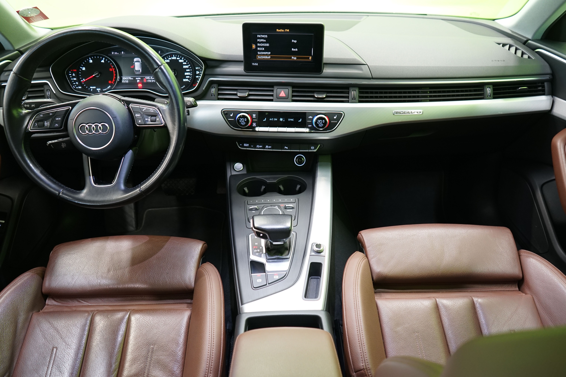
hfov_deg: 65.5
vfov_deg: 46.4
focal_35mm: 28
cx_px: 283
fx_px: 440
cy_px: 188
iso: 800
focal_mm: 28
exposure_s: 1/10
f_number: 4
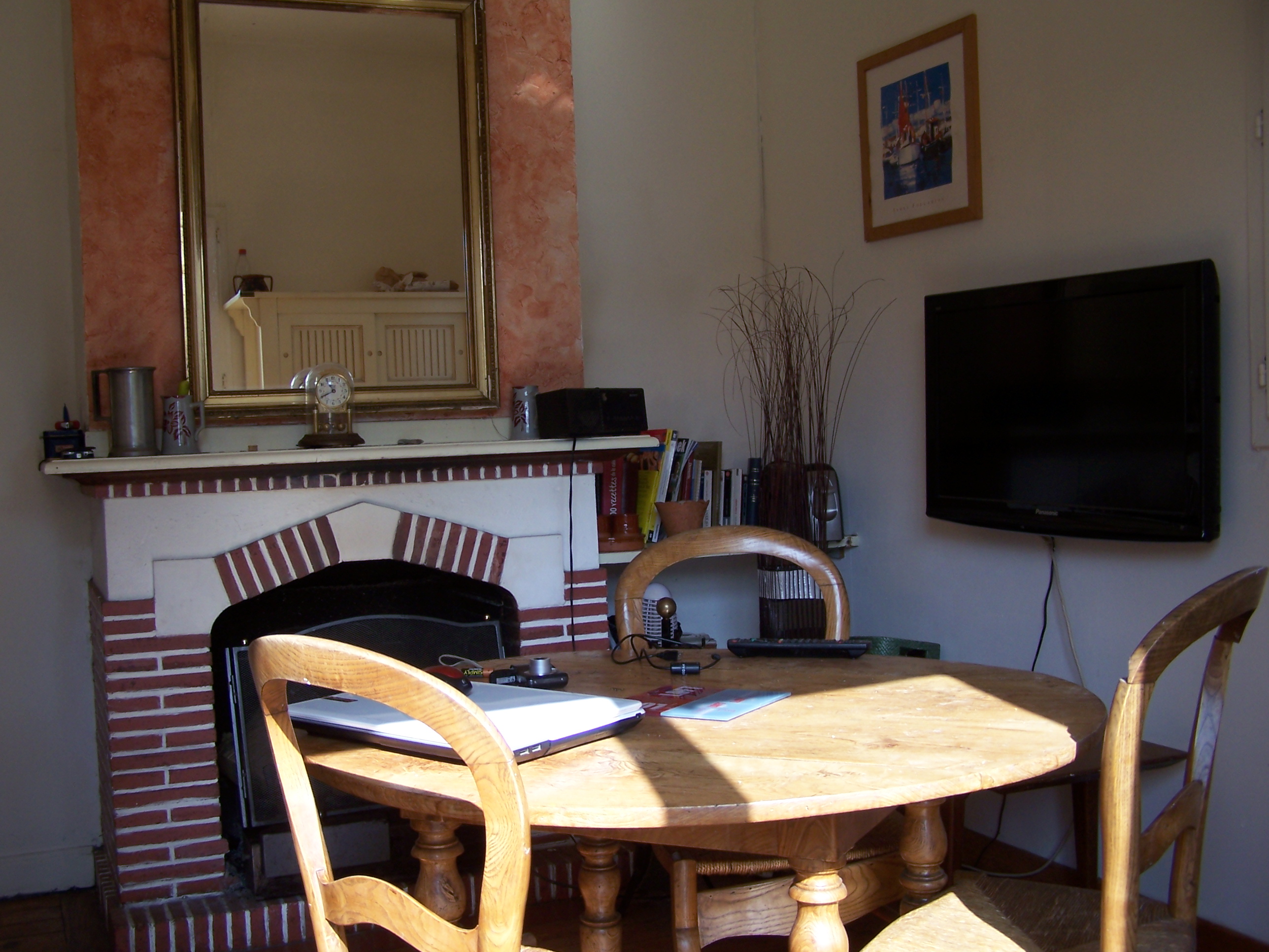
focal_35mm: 38
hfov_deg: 49.0
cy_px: 476
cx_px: 634
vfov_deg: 37.7
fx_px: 1393
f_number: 2.8
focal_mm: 6.3
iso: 80
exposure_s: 1/200
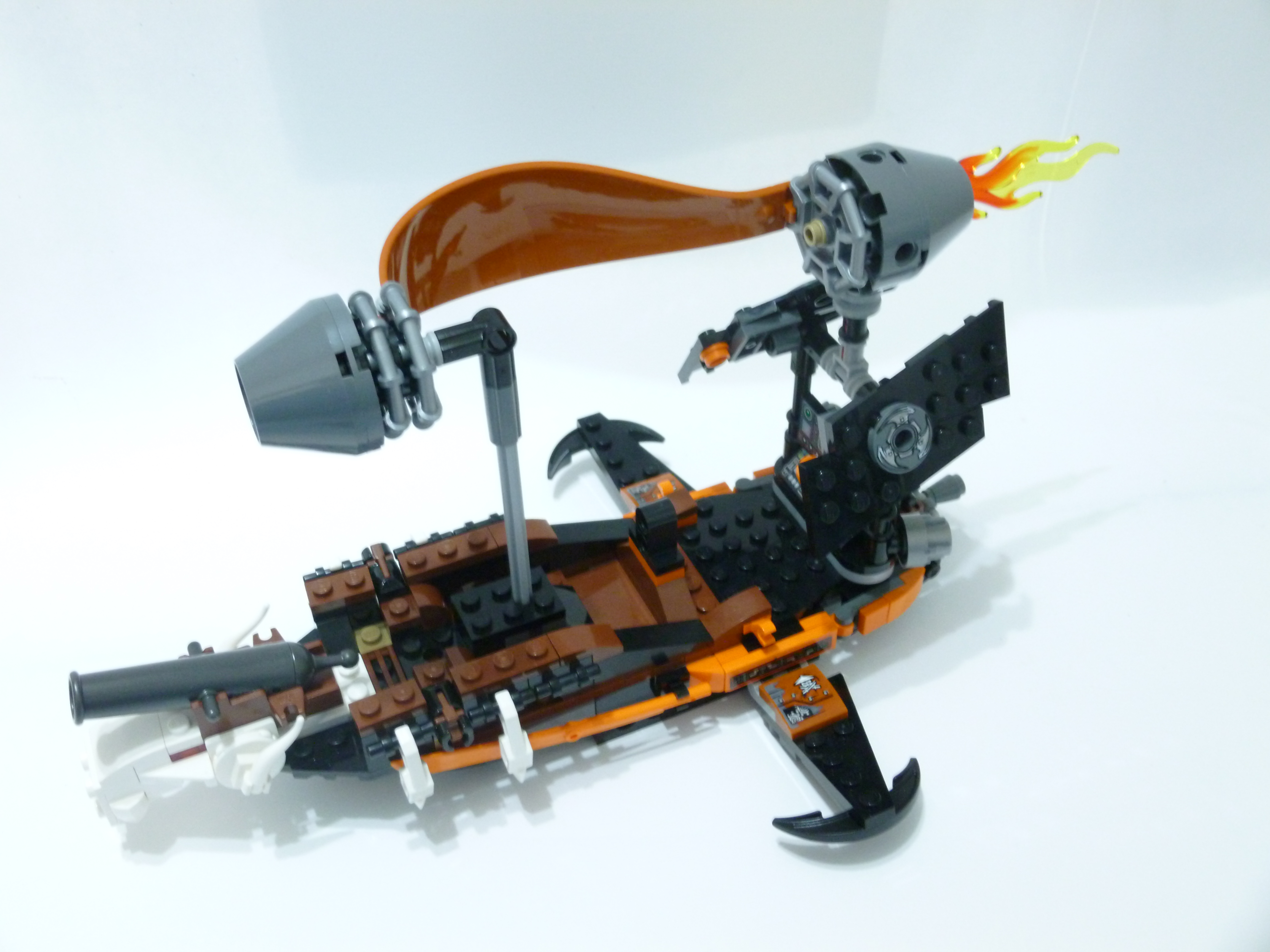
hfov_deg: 51.4
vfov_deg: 39.7
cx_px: 635
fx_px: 1321
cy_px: 476
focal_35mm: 36
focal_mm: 6.5
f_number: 3.6
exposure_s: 1/5
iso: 400
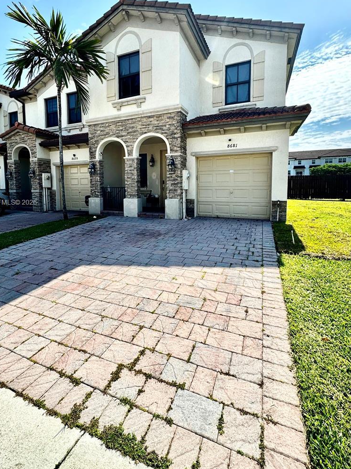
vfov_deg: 90.5
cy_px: 203
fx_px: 230
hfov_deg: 74.6
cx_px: 162
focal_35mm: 17
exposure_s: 1/1477
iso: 40
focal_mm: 2.22
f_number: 2.2
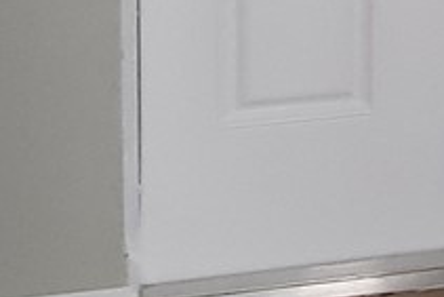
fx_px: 2530
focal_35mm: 205
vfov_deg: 6.3
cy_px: -463
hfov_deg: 8.4
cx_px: 1330
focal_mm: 4.3
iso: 200
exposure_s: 1/15
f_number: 1.7
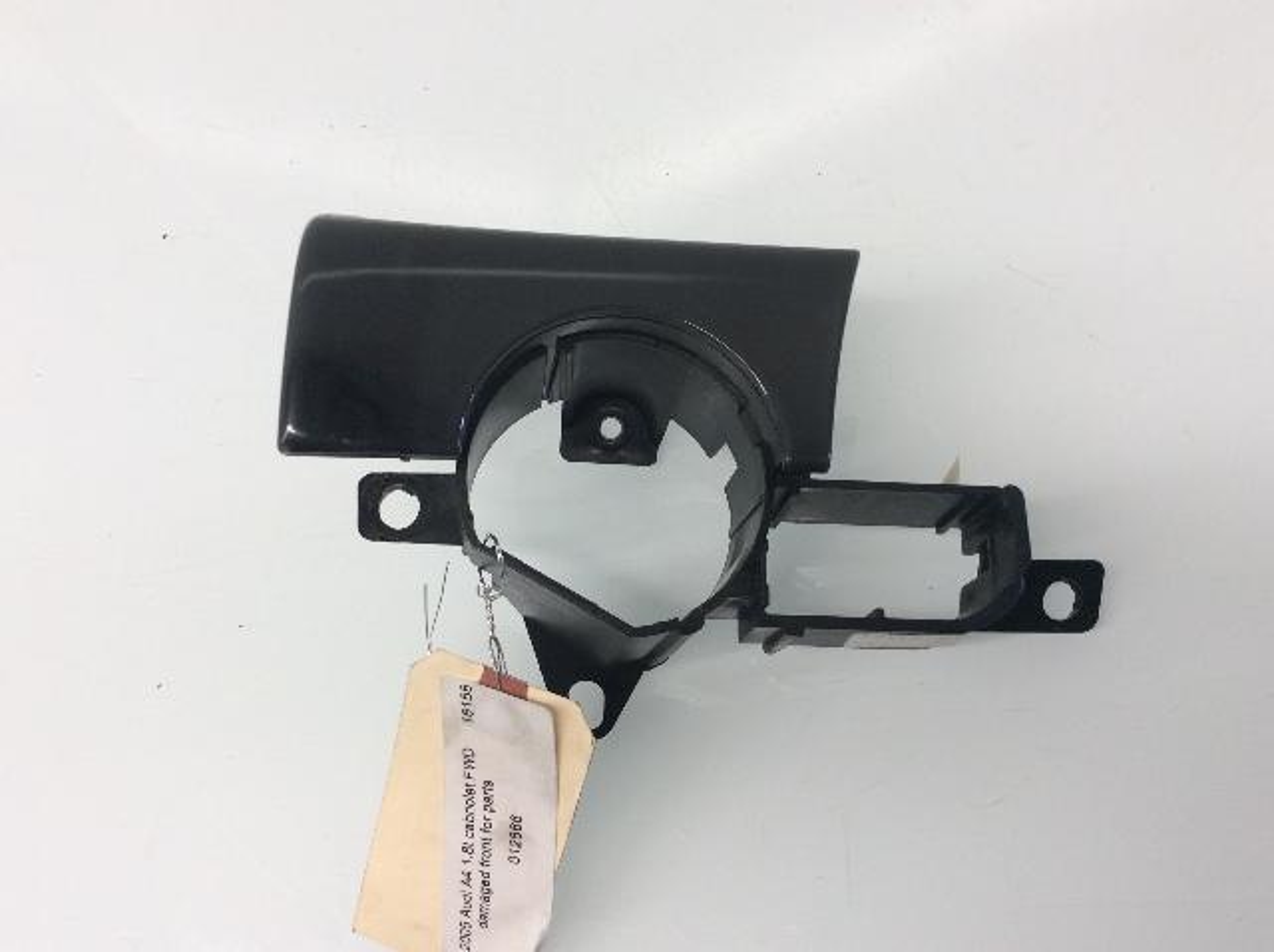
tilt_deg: -70.8
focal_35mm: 32
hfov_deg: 56.9
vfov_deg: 44.1
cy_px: 476
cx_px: 637
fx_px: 1176
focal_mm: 3.3
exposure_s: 1/60
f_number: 2.4
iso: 50
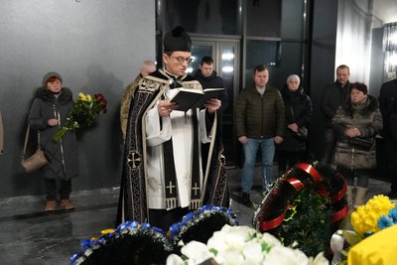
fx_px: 452
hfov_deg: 47.4
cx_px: 198
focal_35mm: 41
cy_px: 132
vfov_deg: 32.7
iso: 12800
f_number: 3.2
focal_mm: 41
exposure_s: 1/160
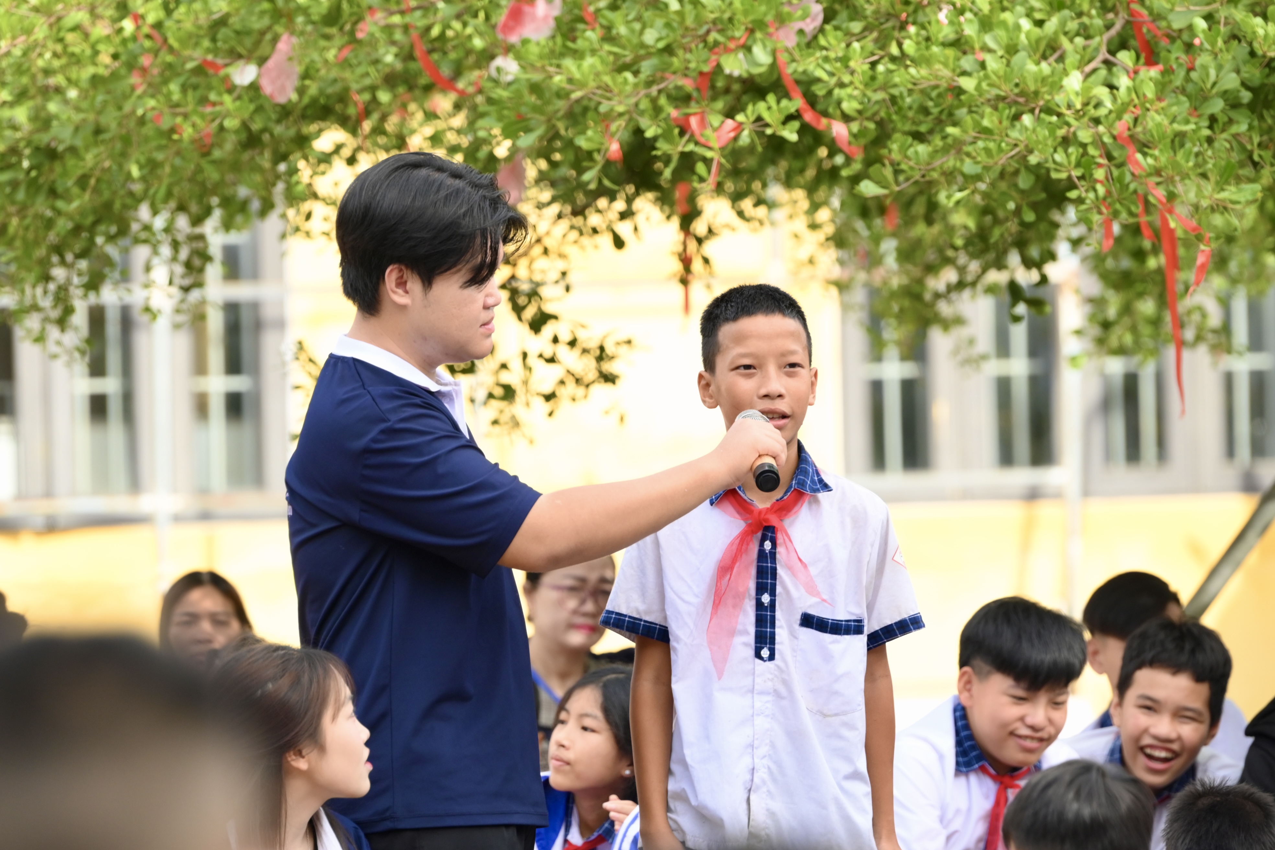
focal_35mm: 300
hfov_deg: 6.9
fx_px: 10624
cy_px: 425
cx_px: 638
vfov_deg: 4.6
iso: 400
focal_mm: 200
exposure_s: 1/800
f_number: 4
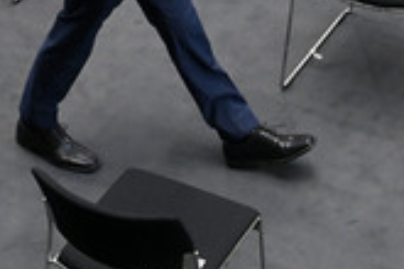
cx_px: 136
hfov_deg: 10.8
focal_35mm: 191
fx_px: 2143
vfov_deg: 7.1
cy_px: -76
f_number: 5.6
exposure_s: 1/400
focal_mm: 70
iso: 8000
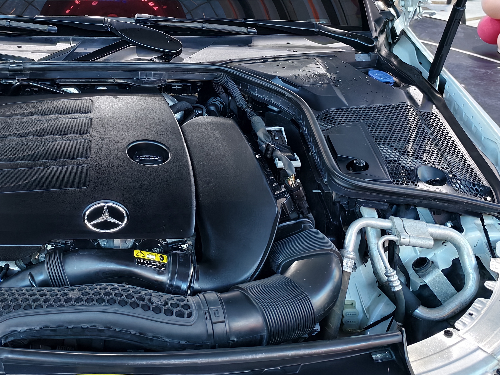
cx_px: 94
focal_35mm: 52
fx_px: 751
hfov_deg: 35.5
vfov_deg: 27.2
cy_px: 52
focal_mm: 5.6
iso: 302
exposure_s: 1/100
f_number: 1.57
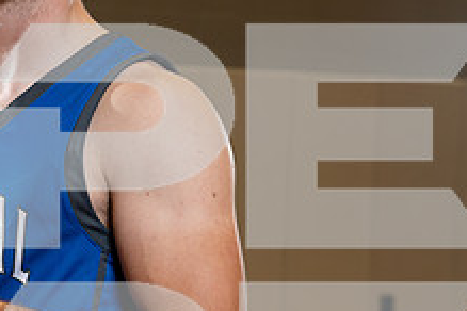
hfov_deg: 17.3
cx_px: -51
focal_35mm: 114
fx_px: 1479
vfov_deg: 12.0
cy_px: 137
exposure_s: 1/125
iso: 400
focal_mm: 43
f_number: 4
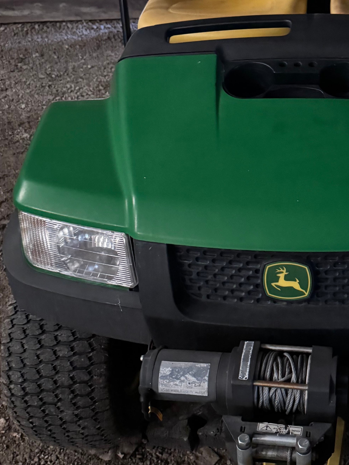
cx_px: 302
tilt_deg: -36.5
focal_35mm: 52
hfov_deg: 27.2
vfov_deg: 36.8
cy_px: 227
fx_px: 699
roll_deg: +3.9
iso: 1250
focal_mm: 6.76
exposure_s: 1/30
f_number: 1.78
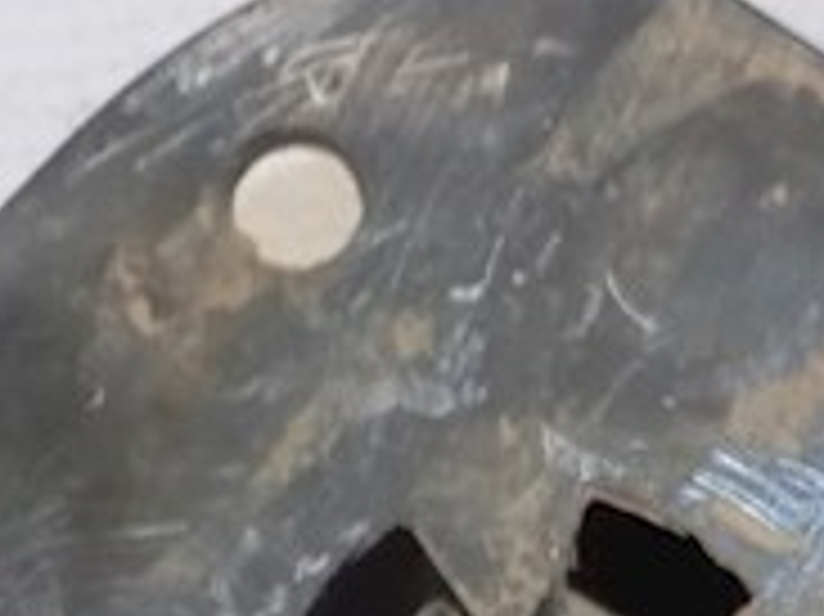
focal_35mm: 227
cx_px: 576
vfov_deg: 6.5
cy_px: 854
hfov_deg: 8.7
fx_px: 5400
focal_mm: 11.5
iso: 400
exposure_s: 1/30
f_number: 4.1
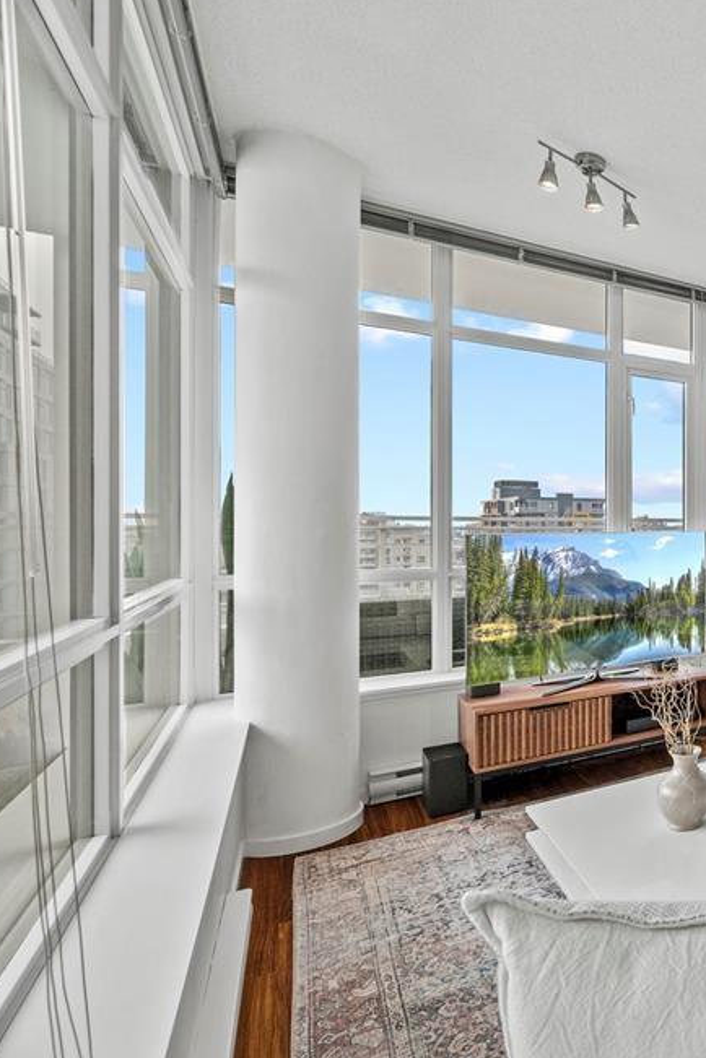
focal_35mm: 22
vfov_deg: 78.6
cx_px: 810
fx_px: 647
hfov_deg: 42.2
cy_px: 533
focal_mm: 14
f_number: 7.1
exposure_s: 1/30
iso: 400
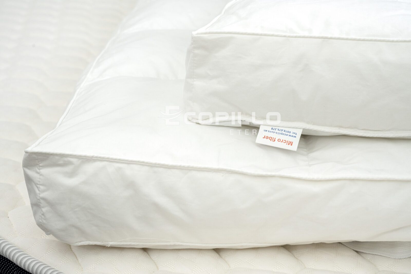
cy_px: 137
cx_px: 206
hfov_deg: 30.4
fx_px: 757
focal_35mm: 66
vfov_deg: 20.5
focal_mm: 66.3
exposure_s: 1/100
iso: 800
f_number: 10
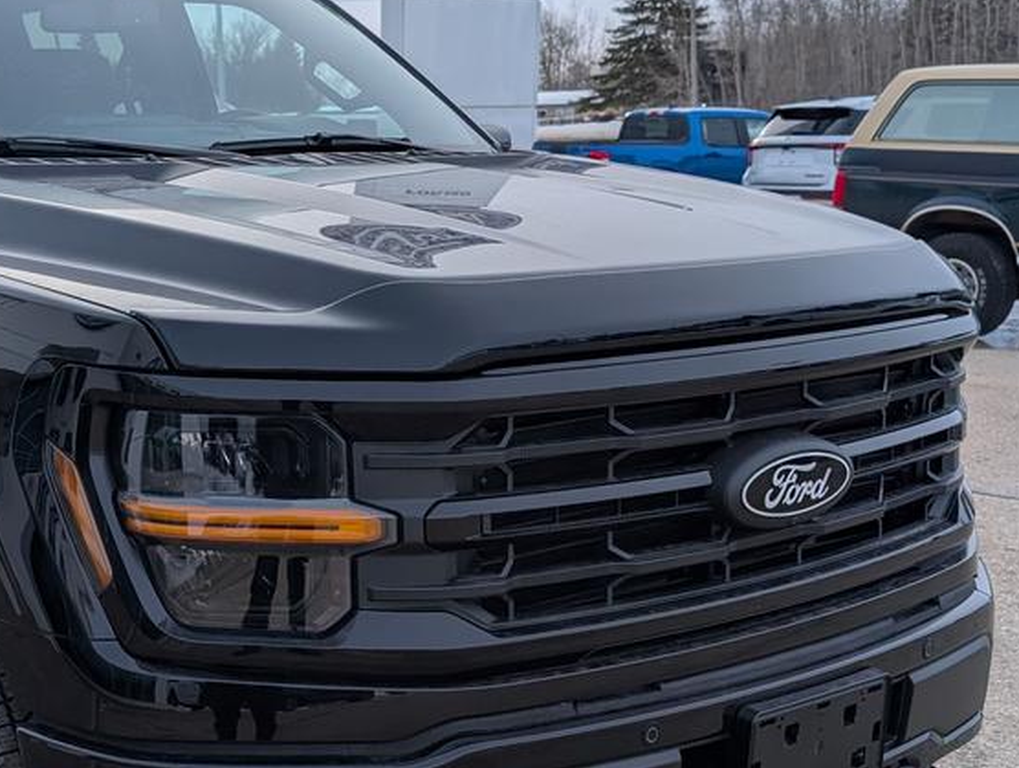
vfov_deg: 26.6
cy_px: 447
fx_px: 1622
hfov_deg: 33.9
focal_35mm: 55
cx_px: 204
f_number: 1.68
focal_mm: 6.9
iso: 19
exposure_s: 1/1572
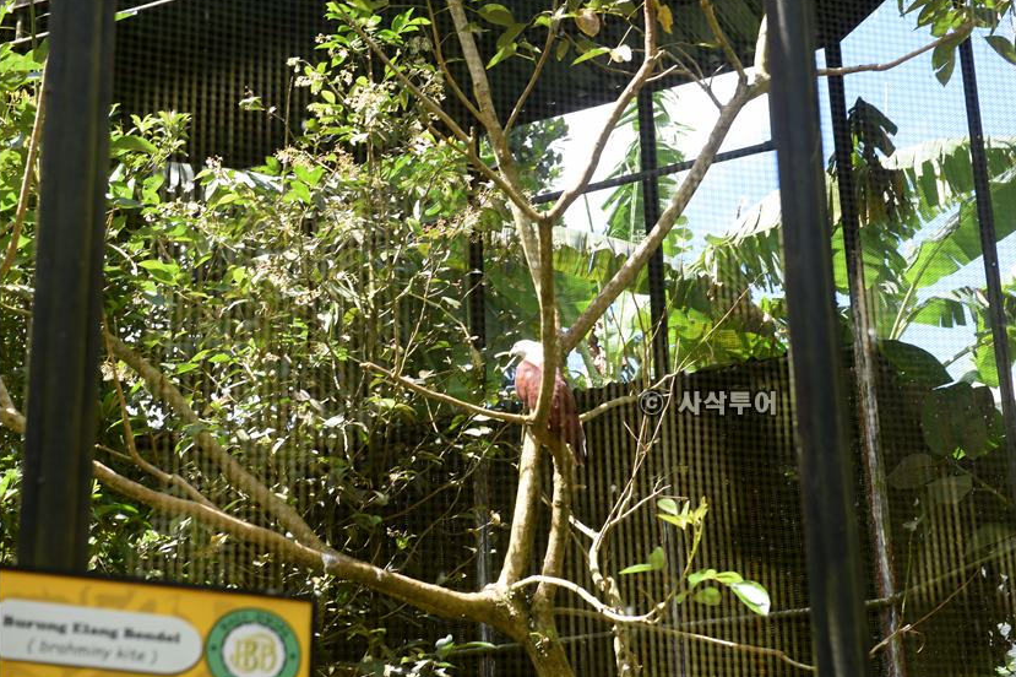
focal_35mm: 71
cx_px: 511
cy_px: 338
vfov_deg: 19.2
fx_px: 2003
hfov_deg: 28.5
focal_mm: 70
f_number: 6.3
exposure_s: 1/160
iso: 320
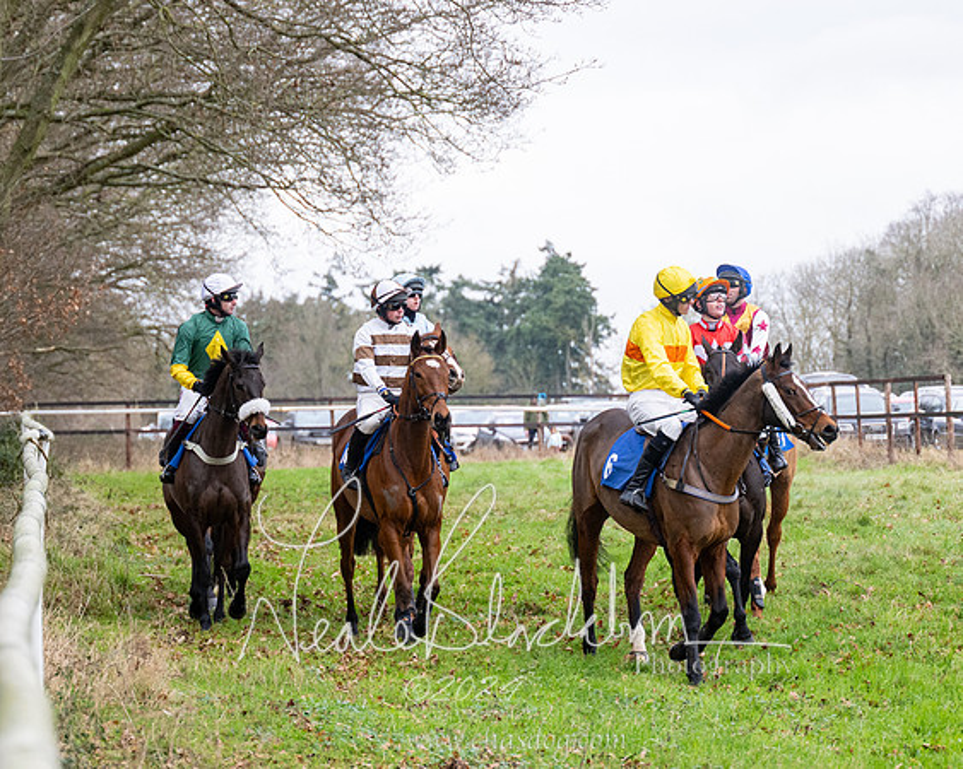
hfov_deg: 10.6
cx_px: 421
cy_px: 373
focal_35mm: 182
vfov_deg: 8.5
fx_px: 5185
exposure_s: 1/640
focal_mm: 102
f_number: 4
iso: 640
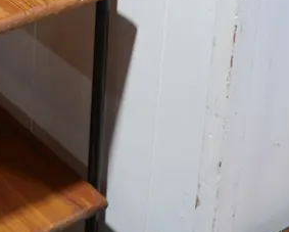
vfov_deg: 12.4
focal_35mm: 113
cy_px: -195
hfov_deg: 16.3
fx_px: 968
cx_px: -64
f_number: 3.6
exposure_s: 1/60
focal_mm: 16
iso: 250
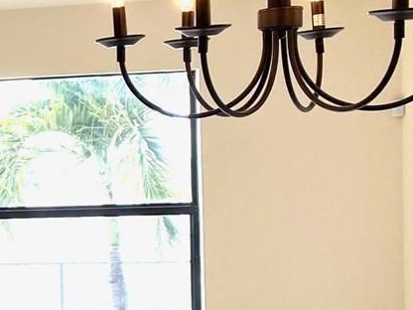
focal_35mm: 100
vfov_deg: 14.7
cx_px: -290
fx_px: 1193
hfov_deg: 16.8
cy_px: 235
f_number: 1.8
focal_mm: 4.25
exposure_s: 1/148
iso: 32
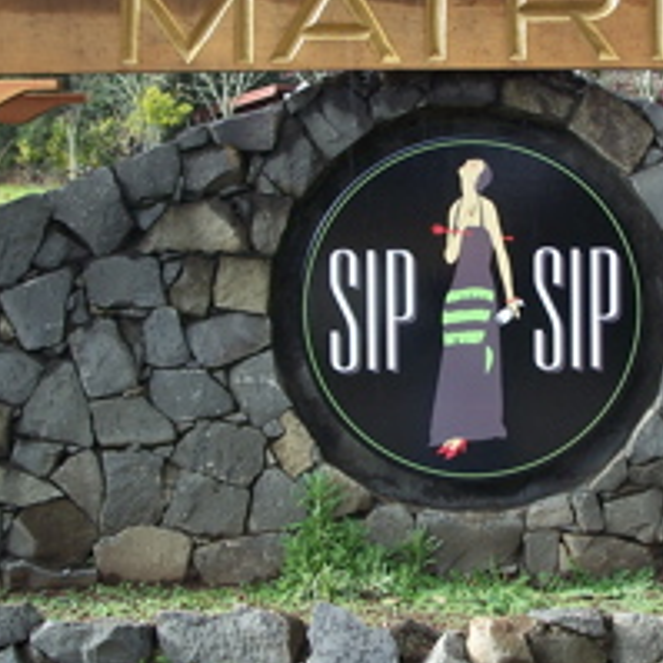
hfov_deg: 19.0
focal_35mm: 91
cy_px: 363
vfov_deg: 19.1
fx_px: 1972
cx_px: 456
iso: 64
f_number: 2.8
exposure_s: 1/160
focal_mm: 7.8
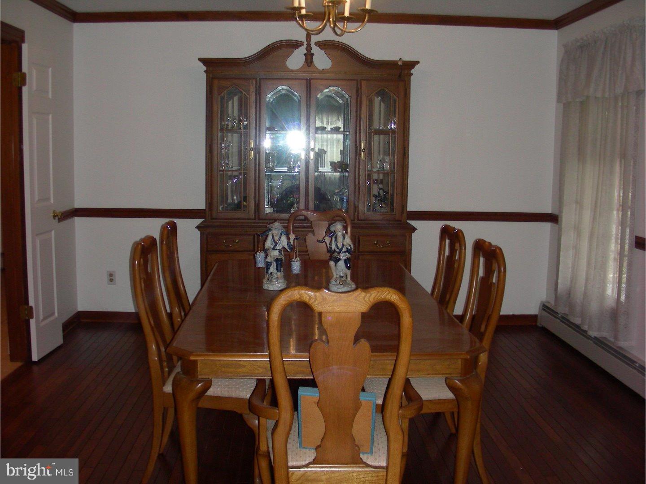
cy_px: 242
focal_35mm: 38
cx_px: 323
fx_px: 709
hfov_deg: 49.0
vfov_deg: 37.7
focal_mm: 6.3
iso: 119
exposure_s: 1/60.1
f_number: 3.5
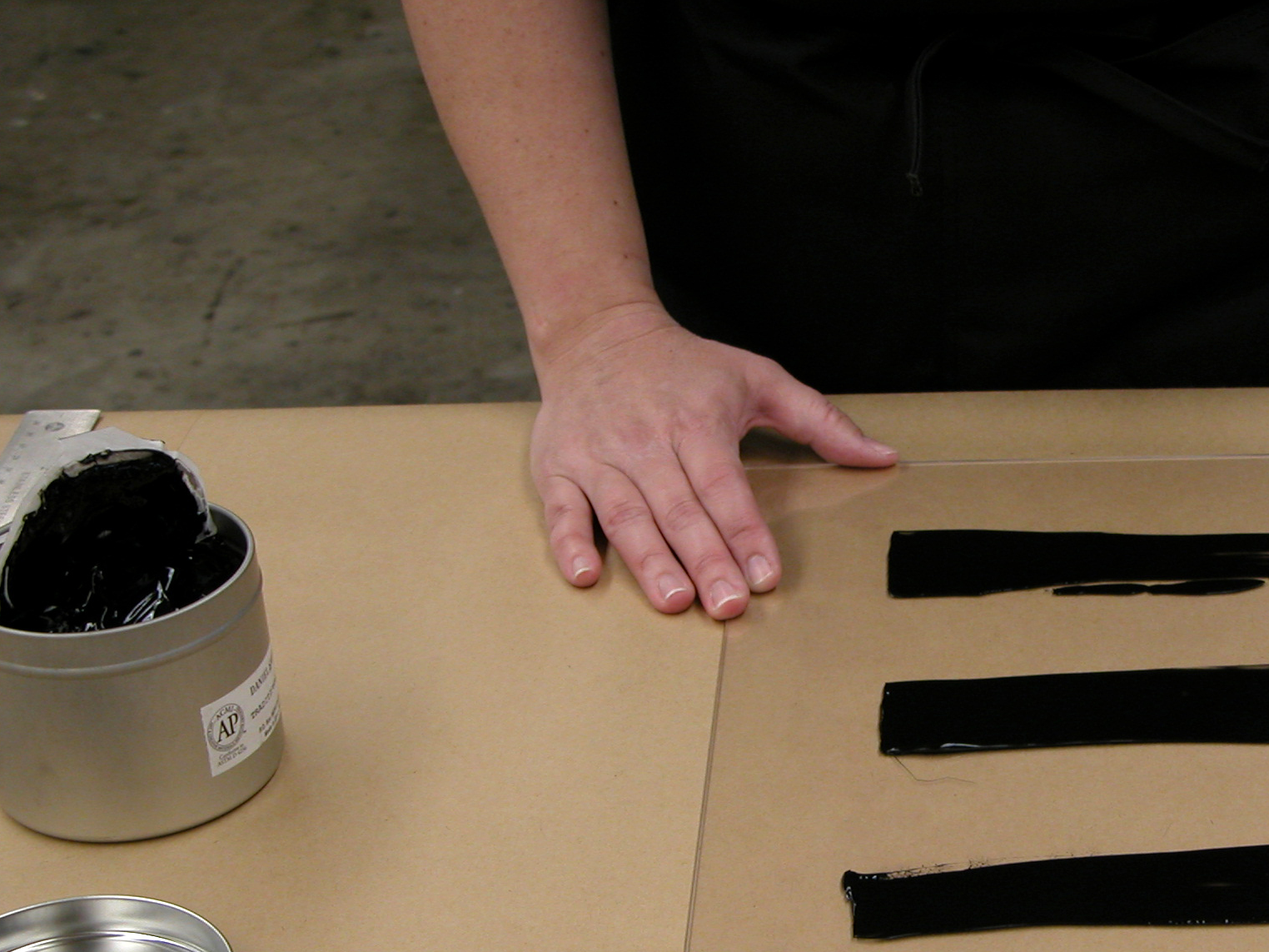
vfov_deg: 17.5
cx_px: 933
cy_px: 661
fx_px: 3079
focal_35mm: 84
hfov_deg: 23.1
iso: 100
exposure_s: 1/36.9
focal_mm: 12.7
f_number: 3
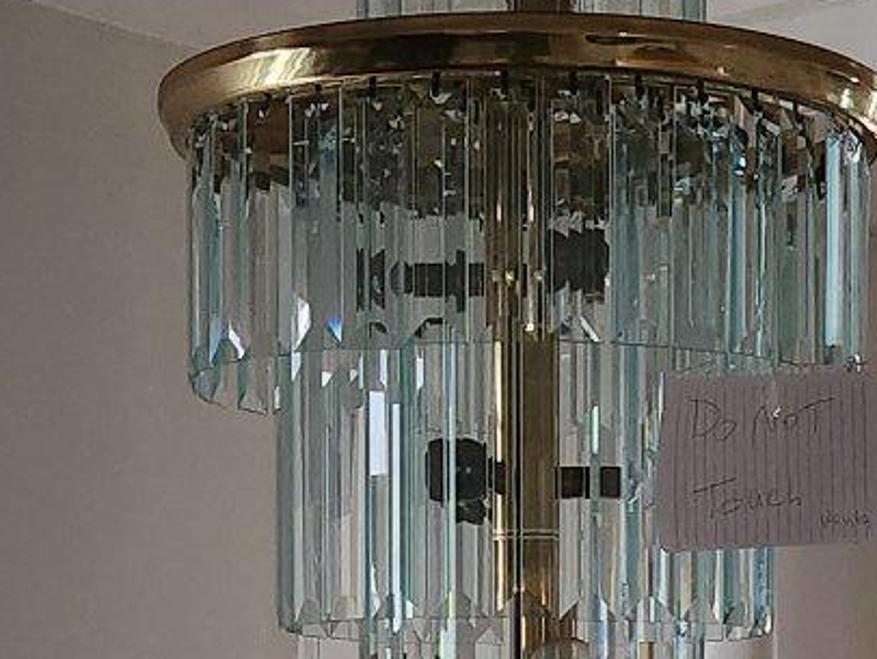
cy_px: 1078
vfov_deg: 12.0
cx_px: 598
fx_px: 2941
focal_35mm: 116
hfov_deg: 16.9
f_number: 1.8
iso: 640
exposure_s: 1/30
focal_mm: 5.4
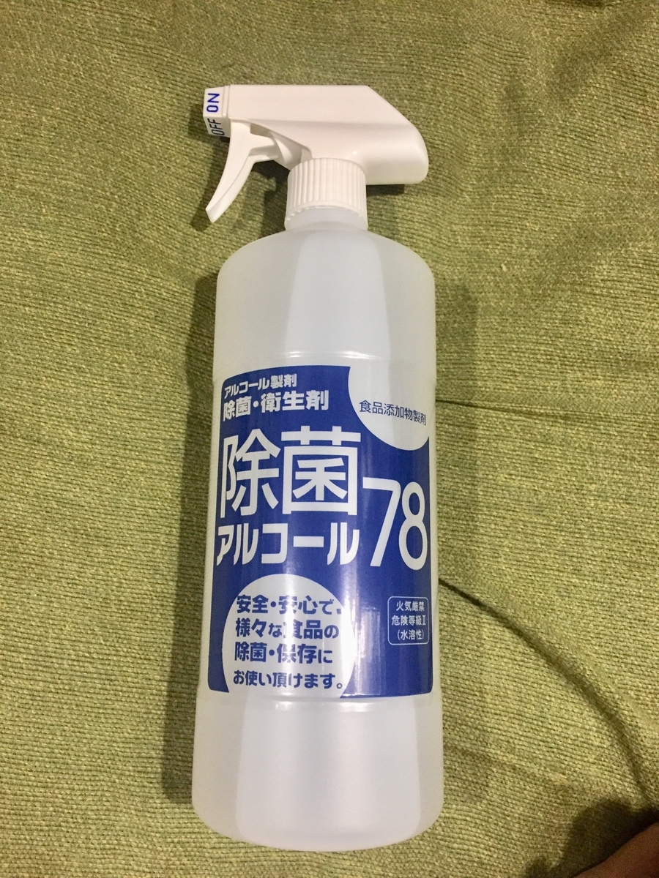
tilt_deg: -77.7
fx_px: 736
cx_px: 330
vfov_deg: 61.7
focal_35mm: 29
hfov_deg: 48.2
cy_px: 439
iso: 250
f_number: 2.2
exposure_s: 1/17
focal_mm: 4.15
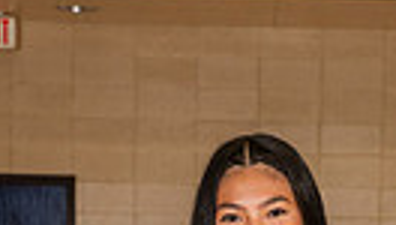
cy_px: 588
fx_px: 1947
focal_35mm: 185
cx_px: 267
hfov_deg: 11.6
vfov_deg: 6.2
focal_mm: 52
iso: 1000
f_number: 7.1
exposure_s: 1/250
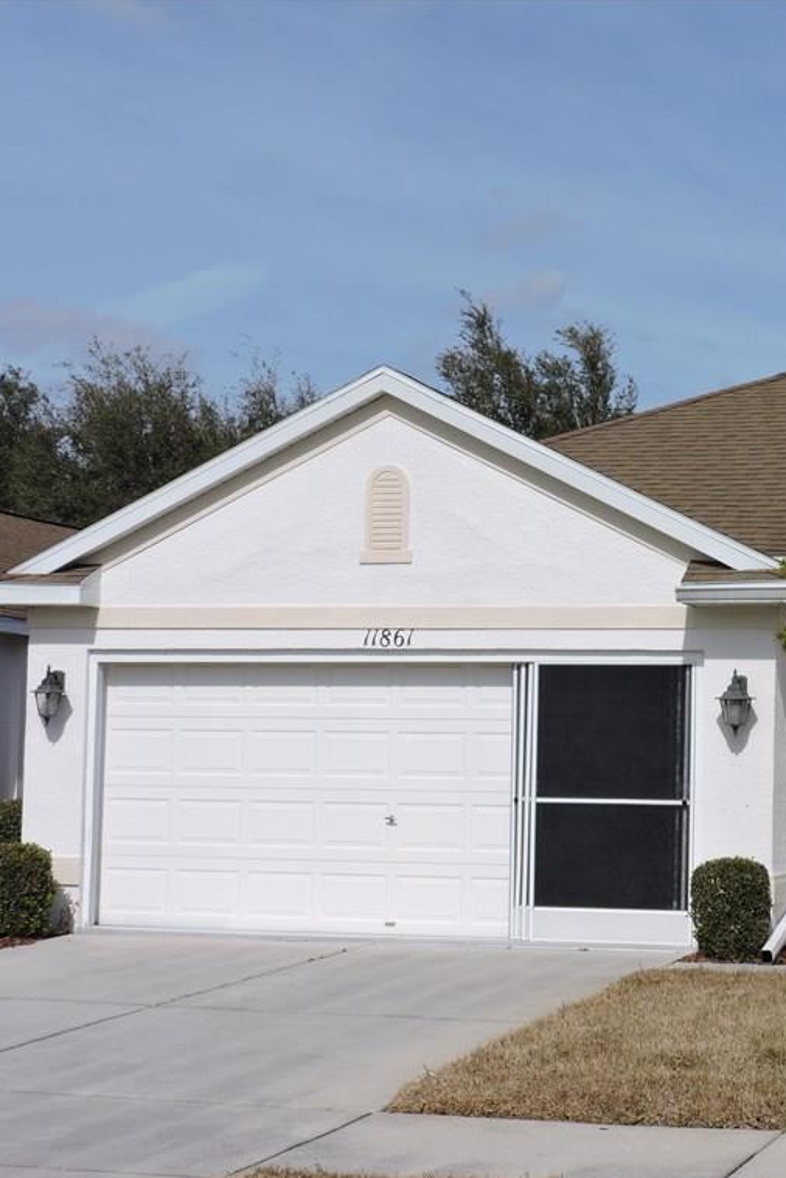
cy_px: 594
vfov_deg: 30.5
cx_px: 758
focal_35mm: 66
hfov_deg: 20.1
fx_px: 2159
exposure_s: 1/1250
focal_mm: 8.4
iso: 100
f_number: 4.4
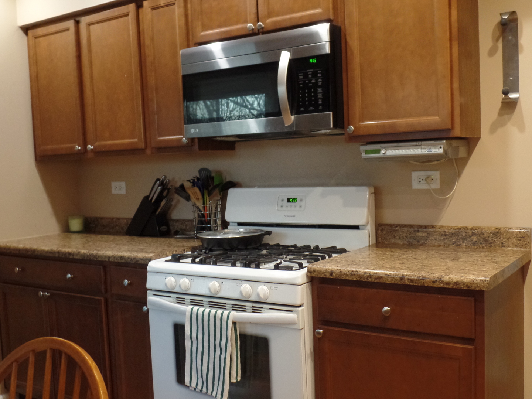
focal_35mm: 42
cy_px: 200
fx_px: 645
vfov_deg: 34.3
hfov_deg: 44.8
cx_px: 266
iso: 480
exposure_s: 1/15
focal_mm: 7.5
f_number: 3.2
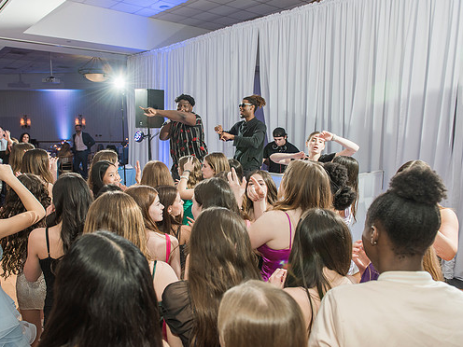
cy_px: 173
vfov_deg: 51.4
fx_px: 361
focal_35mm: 27
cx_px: 201
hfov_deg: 65.1
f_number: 4
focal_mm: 24
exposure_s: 1/100
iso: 800
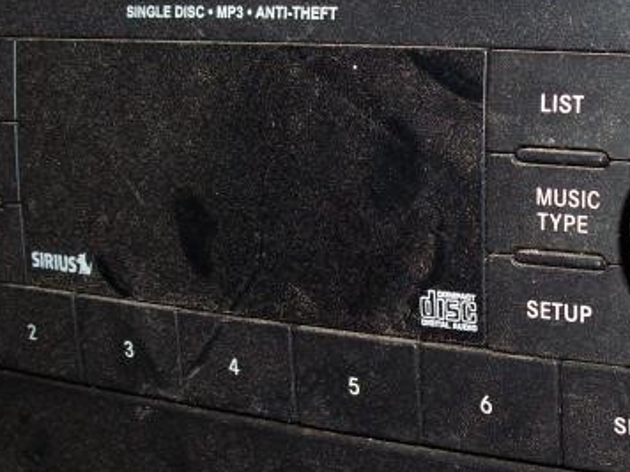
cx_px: 457
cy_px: 260
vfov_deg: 18.2
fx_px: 1474
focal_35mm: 81
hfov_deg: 23.9
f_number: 3.1
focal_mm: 6.3
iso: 100
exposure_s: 1/60
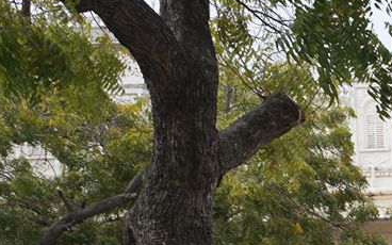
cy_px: 549
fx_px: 1421
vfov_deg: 9.1
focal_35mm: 133
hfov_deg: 12.0
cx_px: 995
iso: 100
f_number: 10
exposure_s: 1/100
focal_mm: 24
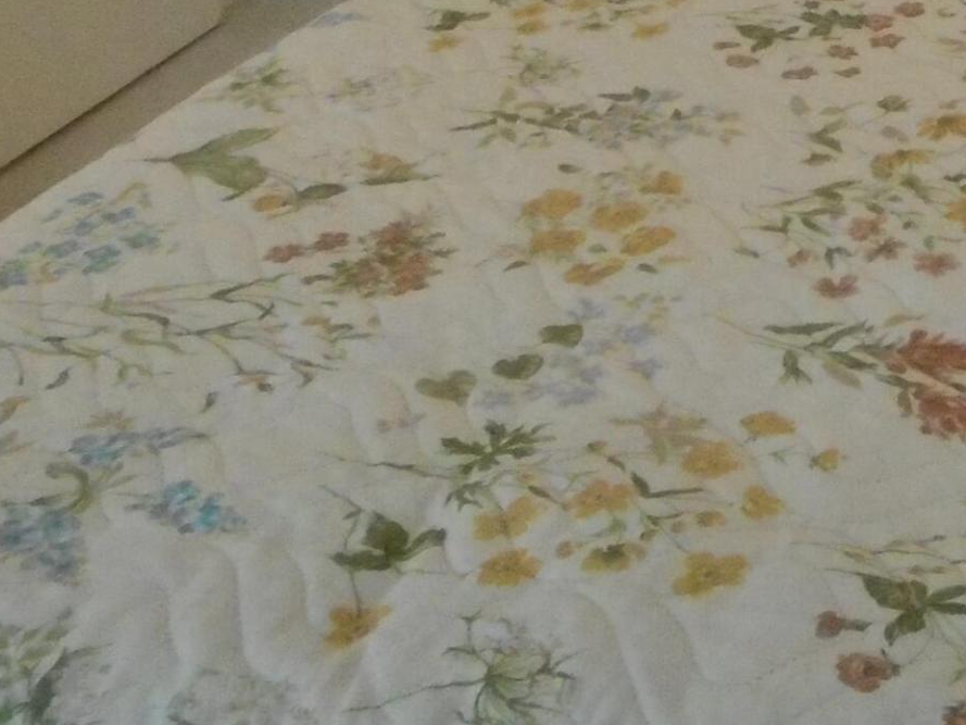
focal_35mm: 81
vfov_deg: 17.0
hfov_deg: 22.9
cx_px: 1020
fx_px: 2261
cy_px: -258
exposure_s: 1/50
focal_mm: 4.5
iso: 800
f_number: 3.7
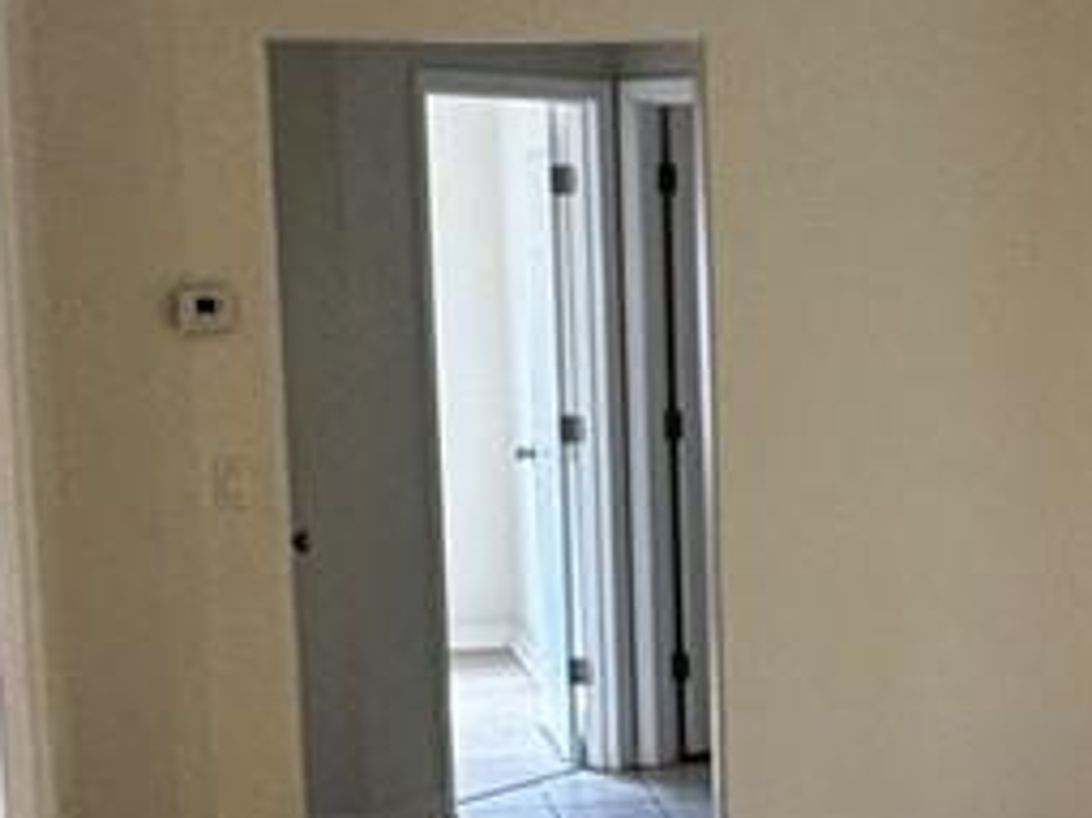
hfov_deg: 21.6
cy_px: 608
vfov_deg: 16.7
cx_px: 1041
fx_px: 2775
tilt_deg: -7.6
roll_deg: +0.9
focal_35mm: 88
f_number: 2.2
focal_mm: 2.22
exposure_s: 1/60
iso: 200
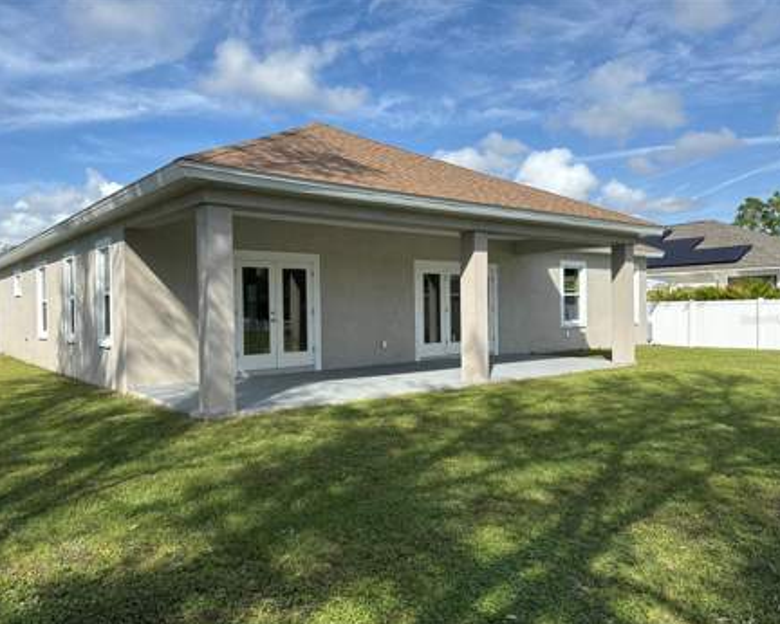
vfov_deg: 55.0
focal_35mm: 26
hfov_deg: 65.9
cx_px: 358
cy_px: 319
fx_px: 600
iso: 80
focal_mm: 6.86
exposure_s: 1/4950
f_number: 1.78
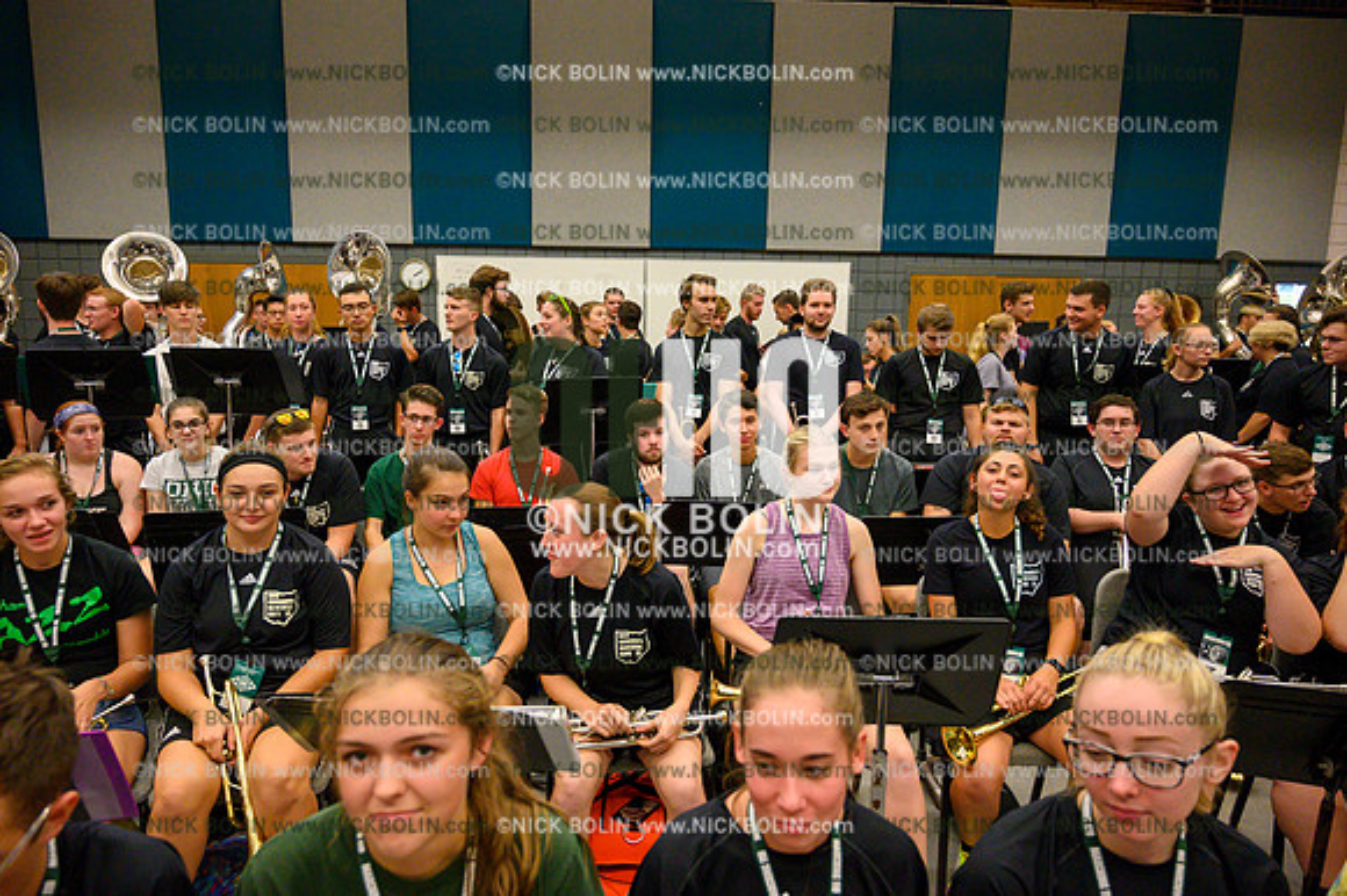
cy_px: 448
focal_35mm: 24
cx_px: 674
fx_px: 897
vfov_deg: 53.1
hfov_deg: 73.8
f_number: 4
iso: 8000
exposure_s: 1/640
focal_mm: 24
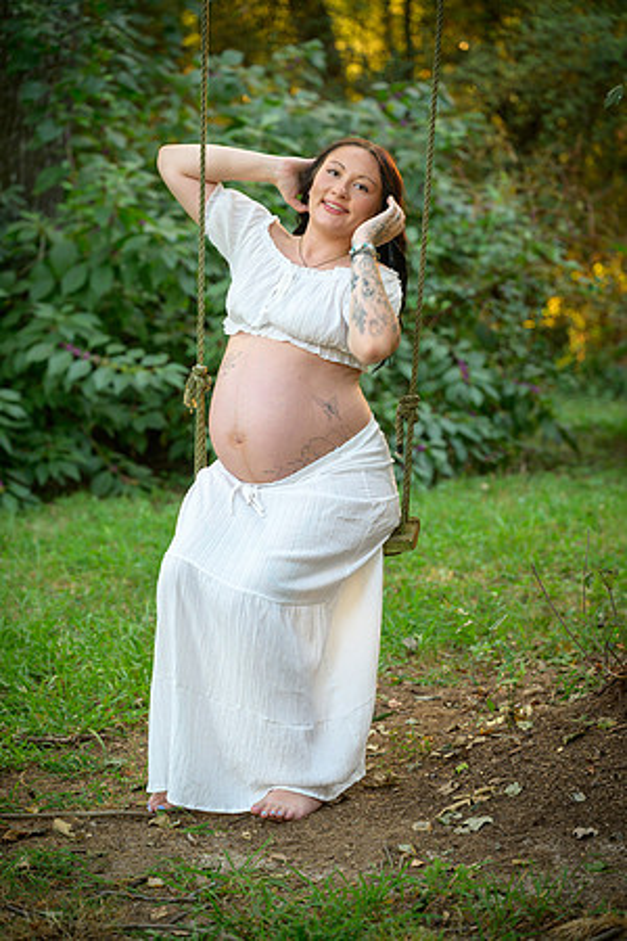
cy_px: 470
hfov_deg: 13.0
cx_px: 314
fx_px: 2743
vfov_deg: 19.5
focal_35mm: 105
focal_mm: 105
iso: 1100
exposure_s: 1/125
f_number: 4
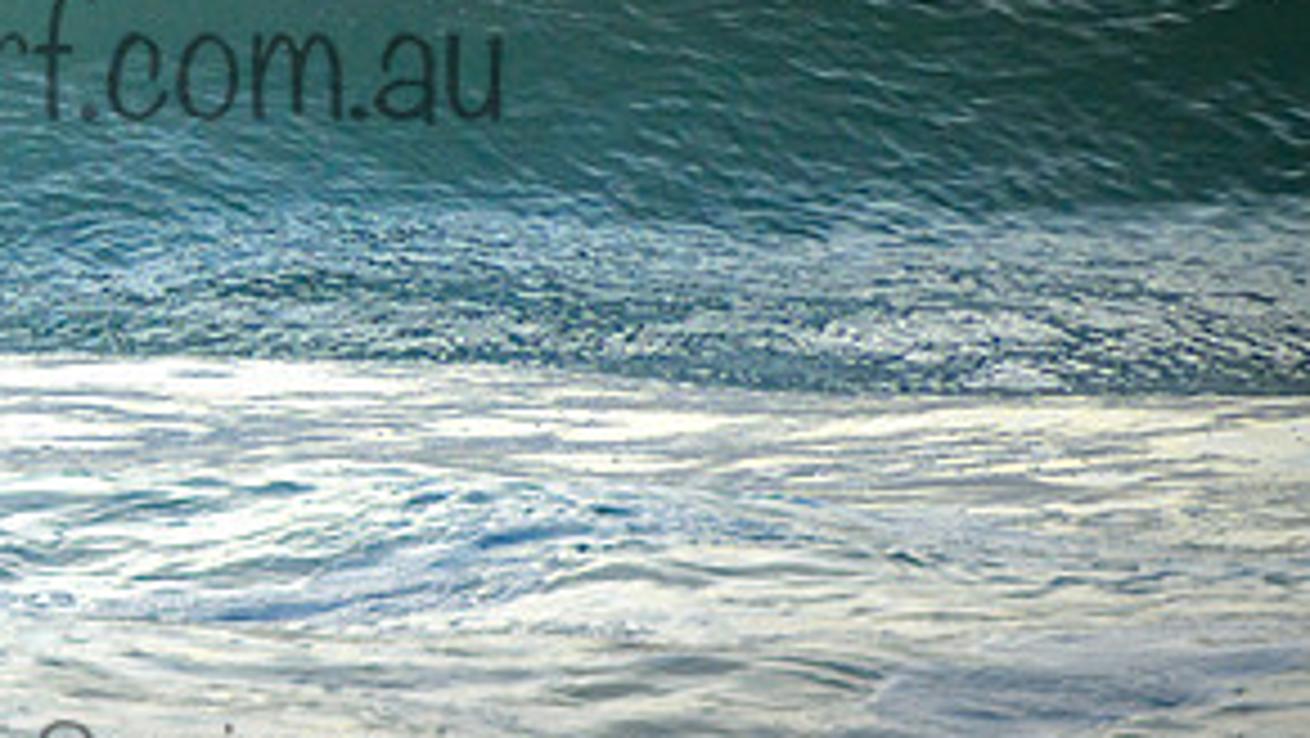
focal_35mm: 1149
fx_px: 39930
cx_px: -307
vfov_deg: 1.1
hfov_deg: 1.9
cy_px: 207
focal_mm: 400
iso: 720
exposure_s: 1/2000
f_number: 5.6
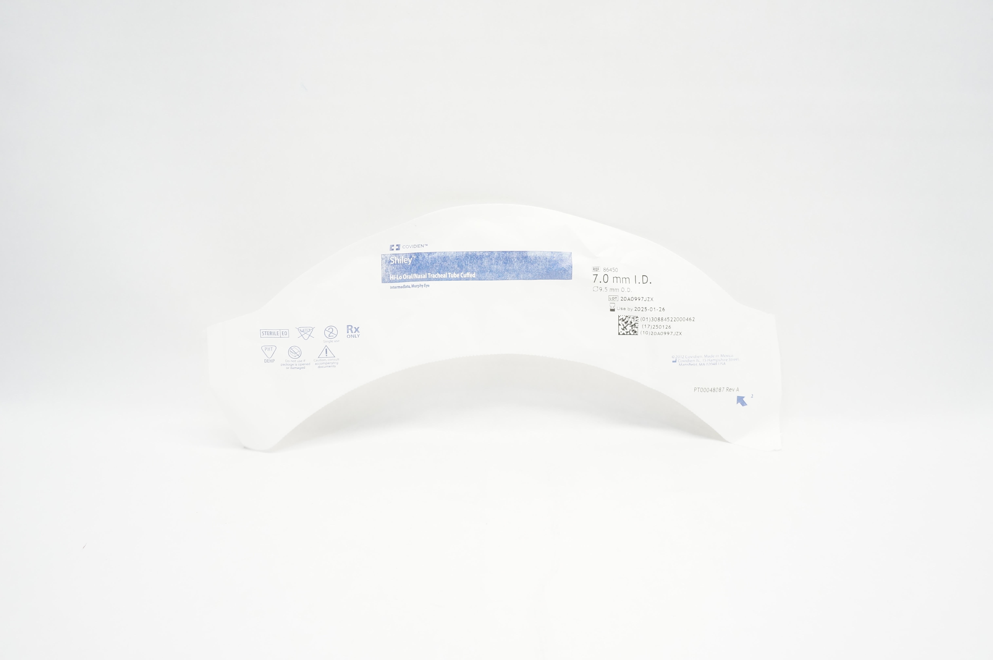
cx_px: 496
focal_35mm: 27
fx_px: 744
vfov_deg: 47.8
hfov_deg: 67.4
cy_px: 330
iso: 800
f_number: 5
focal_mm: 18
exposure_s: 1/80
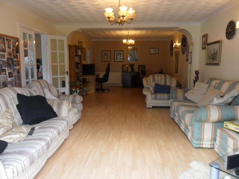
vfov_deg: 51.3
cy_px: 90
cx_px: 120
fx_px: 186
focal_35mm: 27
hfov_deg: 65.3
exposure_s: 1/45
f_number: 3.5
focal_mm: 4.9
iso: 120
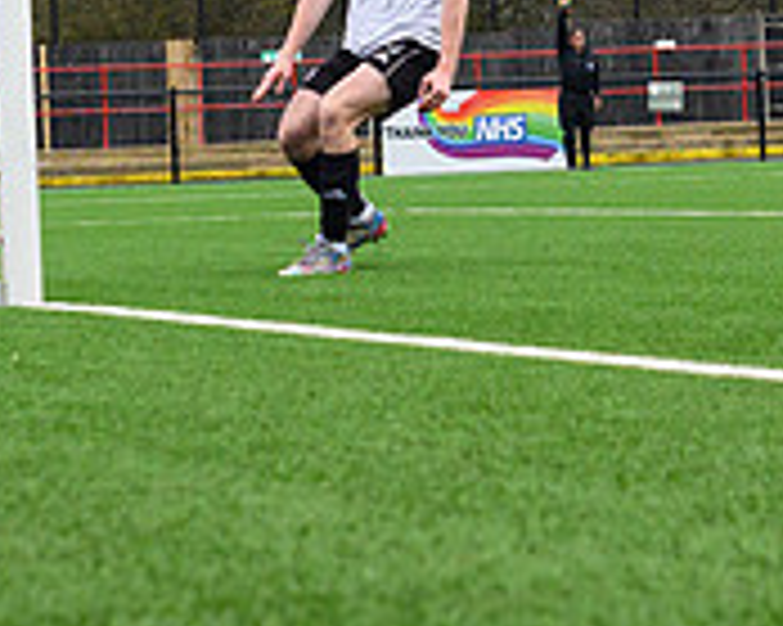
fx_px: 4215
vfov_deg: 8.4
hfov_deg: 10.6
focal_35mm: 182
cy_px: -126
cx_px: 632
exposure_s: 1/1250
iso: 1000
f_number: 5
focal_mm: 50
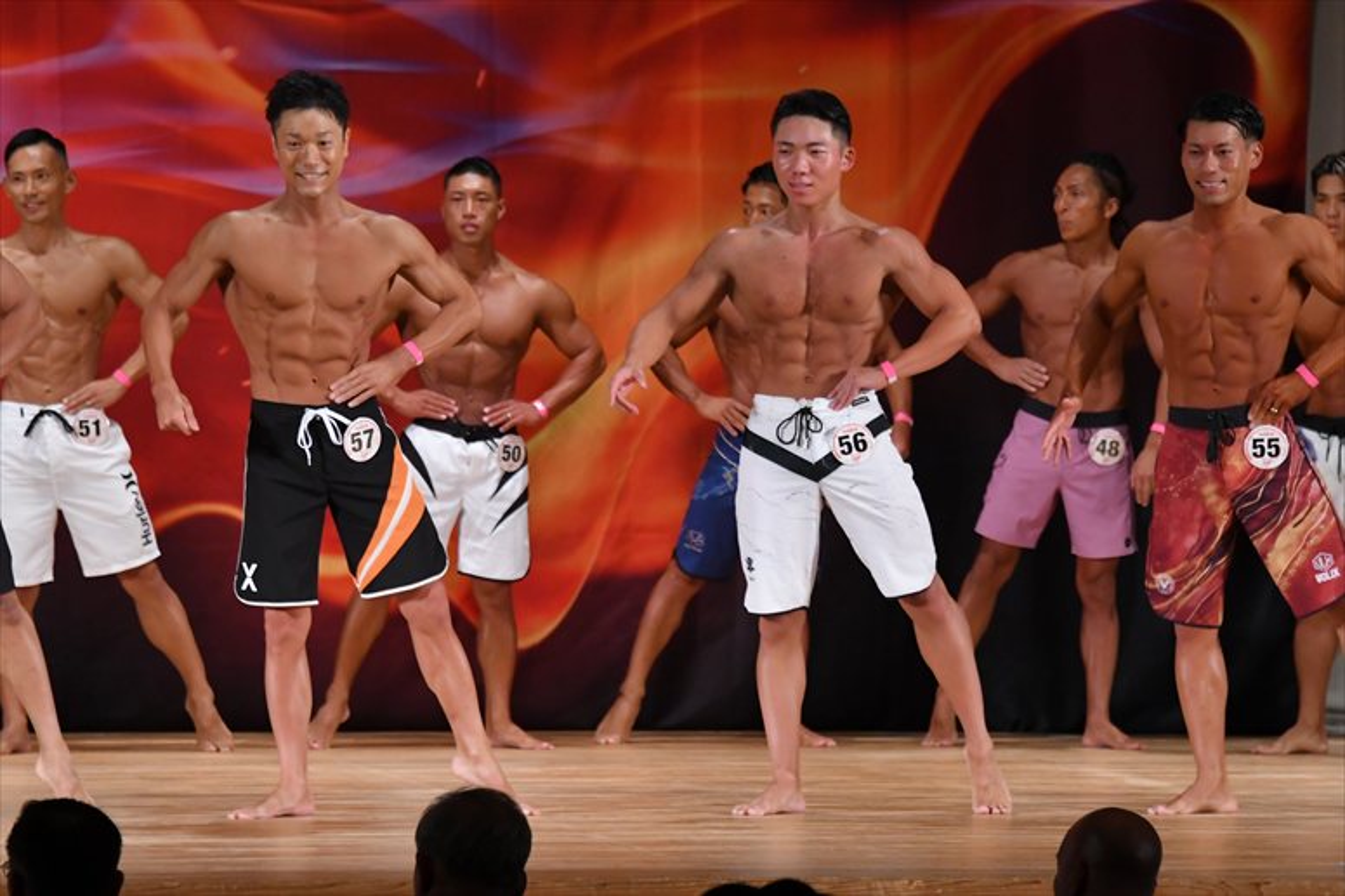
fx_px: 8962
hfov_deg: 8.6
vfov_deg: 5.7
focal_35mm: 240
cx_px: 672
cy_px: 448
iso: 3200
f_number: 5.6
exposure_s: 1/400
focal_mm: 160
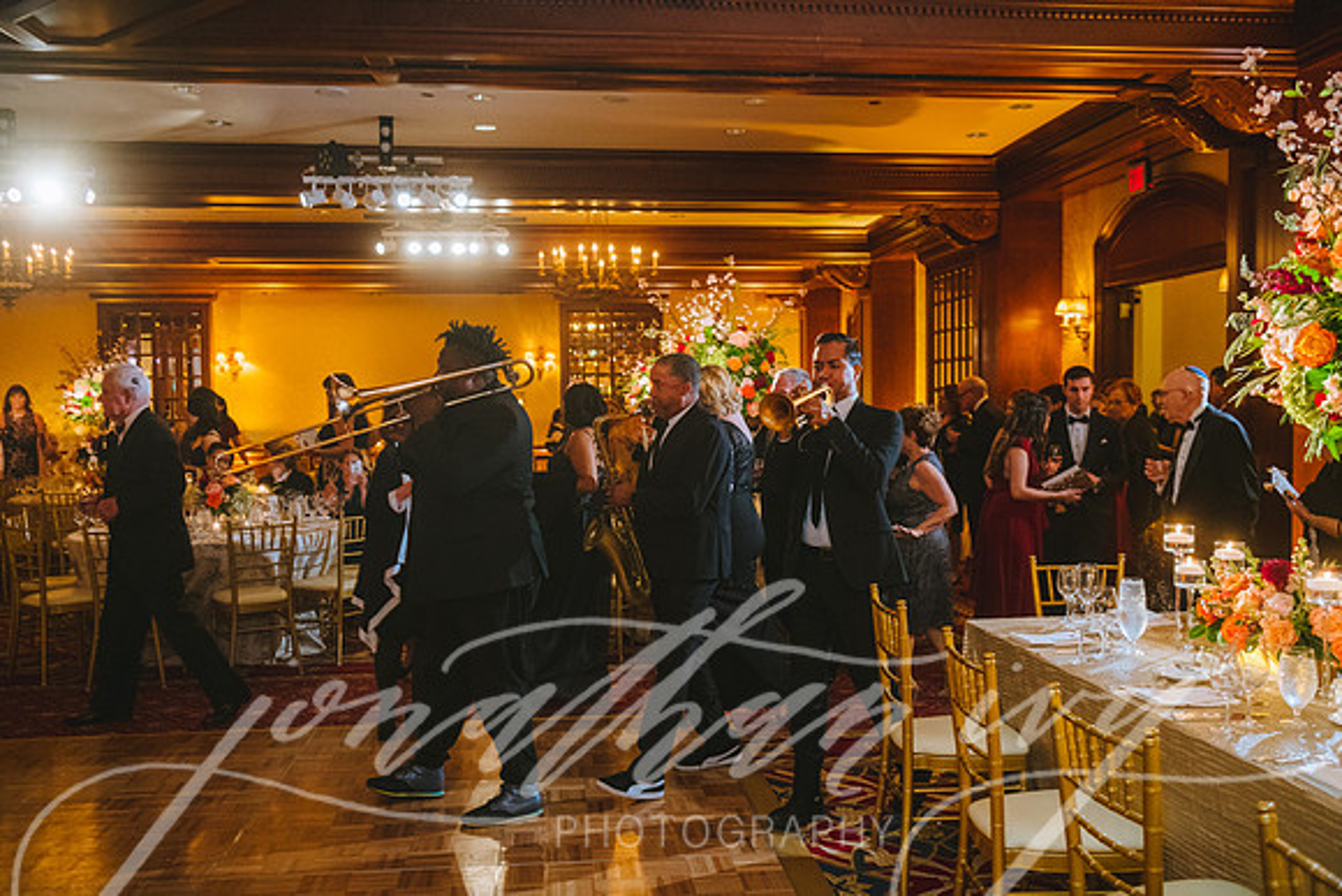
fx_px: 1268
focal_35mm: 34
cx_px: 671
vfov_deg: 38.9
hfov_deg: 55.8
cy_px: 448
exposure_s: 1/60
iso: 2000
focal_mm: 34
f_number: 3.5
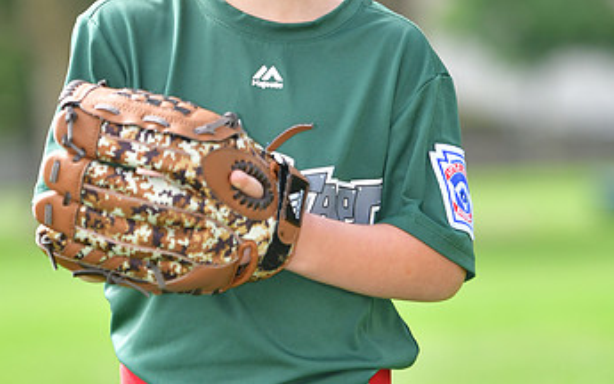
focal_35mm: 347
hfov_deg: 6.1
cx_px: 314
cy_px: -96
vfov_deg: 3.8
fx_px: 5807
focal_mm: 135
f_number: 4
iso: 500
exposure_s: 1/1250
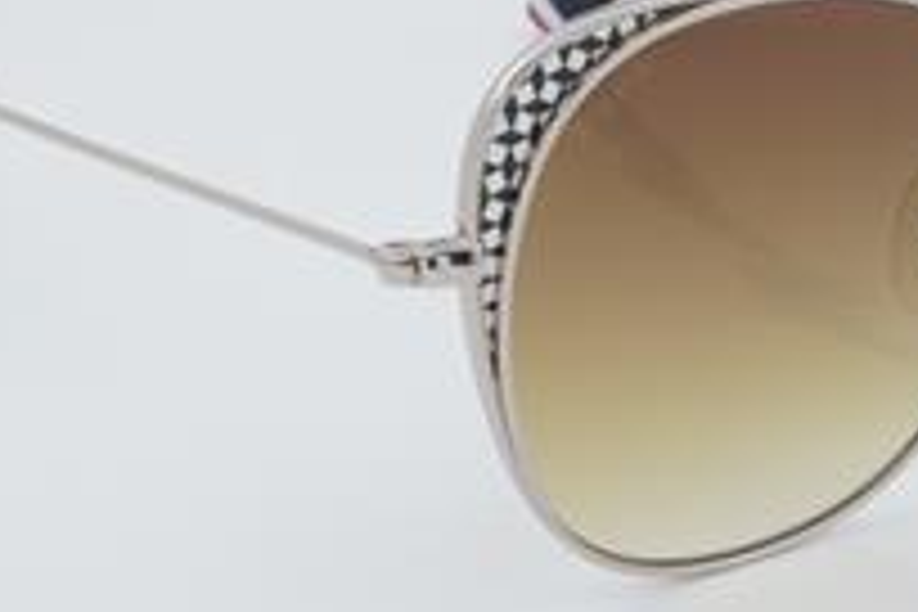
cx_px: 657
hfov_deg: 13.9
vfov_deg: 9.3
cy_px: 158
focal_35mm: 147
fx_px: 3748
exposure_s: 1/3
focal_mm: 50
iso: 100
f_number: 32
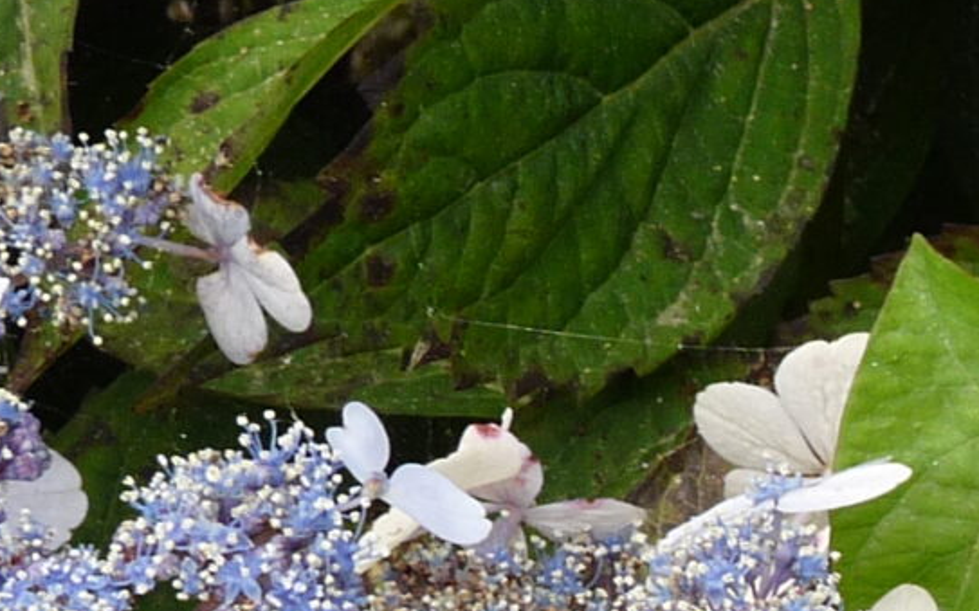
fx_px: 4534
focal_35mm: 170
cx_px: 896
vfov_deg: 7.7
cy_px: 624
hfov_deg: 12.2
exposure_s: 1/200
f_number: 4
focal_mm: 6.1
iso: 100
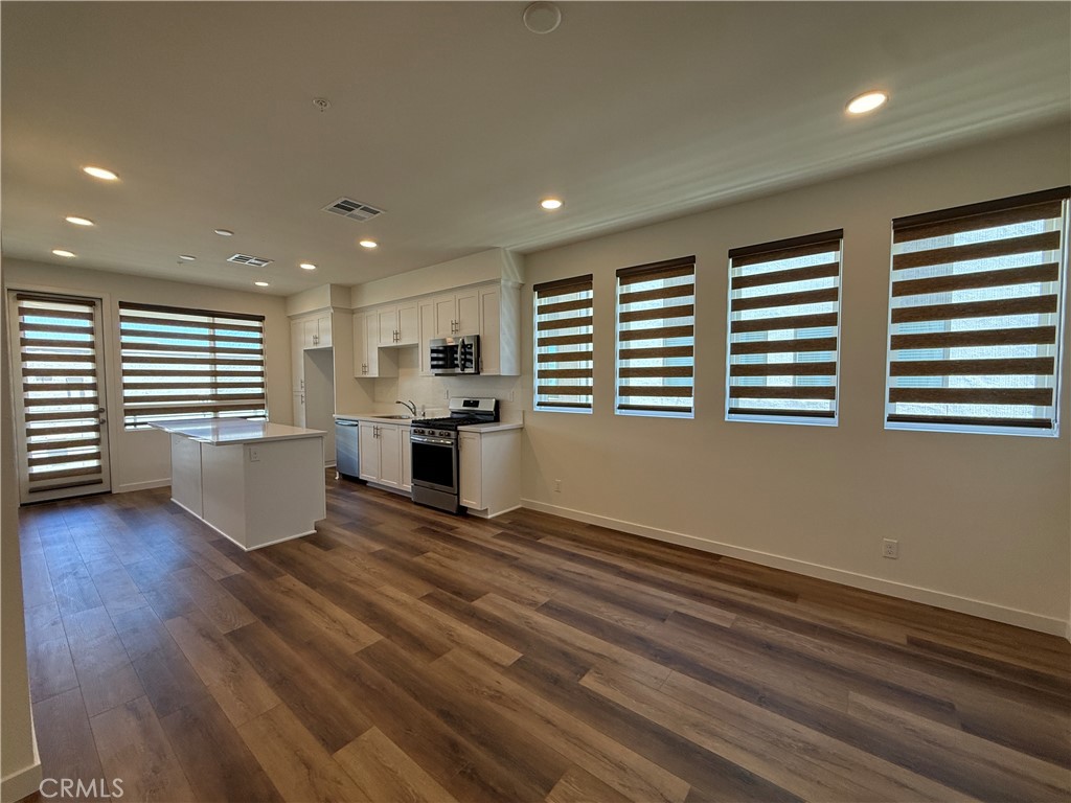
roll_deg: +0.1
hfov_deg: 102.1
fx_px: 433
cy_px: 402
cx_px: 536
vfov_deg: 85.7
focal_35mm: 14
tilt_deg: -3.2
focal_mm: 2.22
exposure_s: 1/120
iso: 160
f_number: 2.2
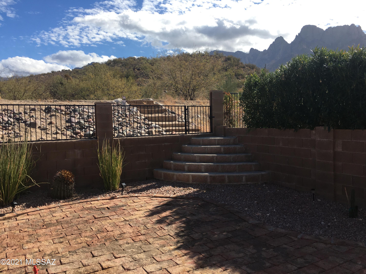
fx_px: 307
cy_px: 137
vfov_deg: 48.2
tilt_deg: -3.1
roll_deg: +0.5
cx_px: 183
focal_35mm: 29
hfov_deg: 61.7
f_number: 2.2
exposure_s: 1/1570
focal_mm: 4.15
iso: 25
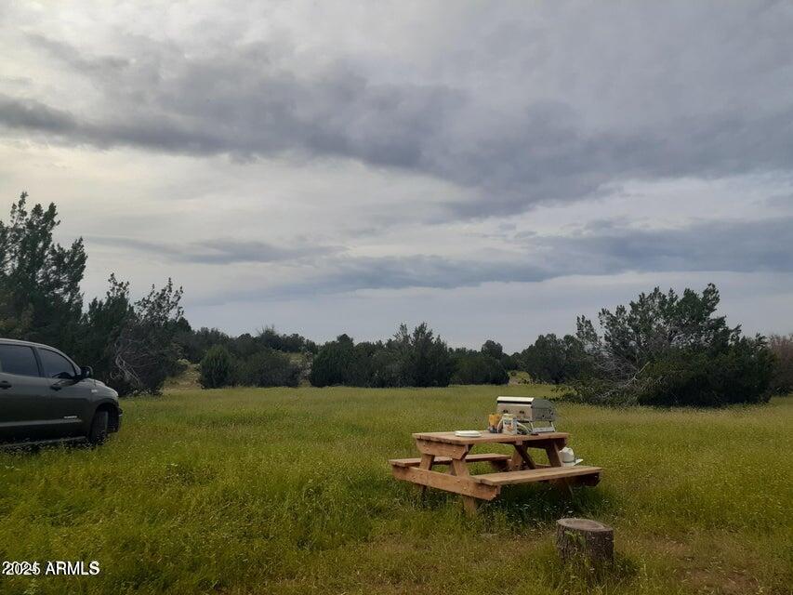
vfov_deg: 51.4
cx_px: 396
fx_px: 619
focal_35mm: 27
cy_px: 298
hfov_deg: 65.3
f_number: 1.9
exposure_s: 1/562
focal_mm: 3.6
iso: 40
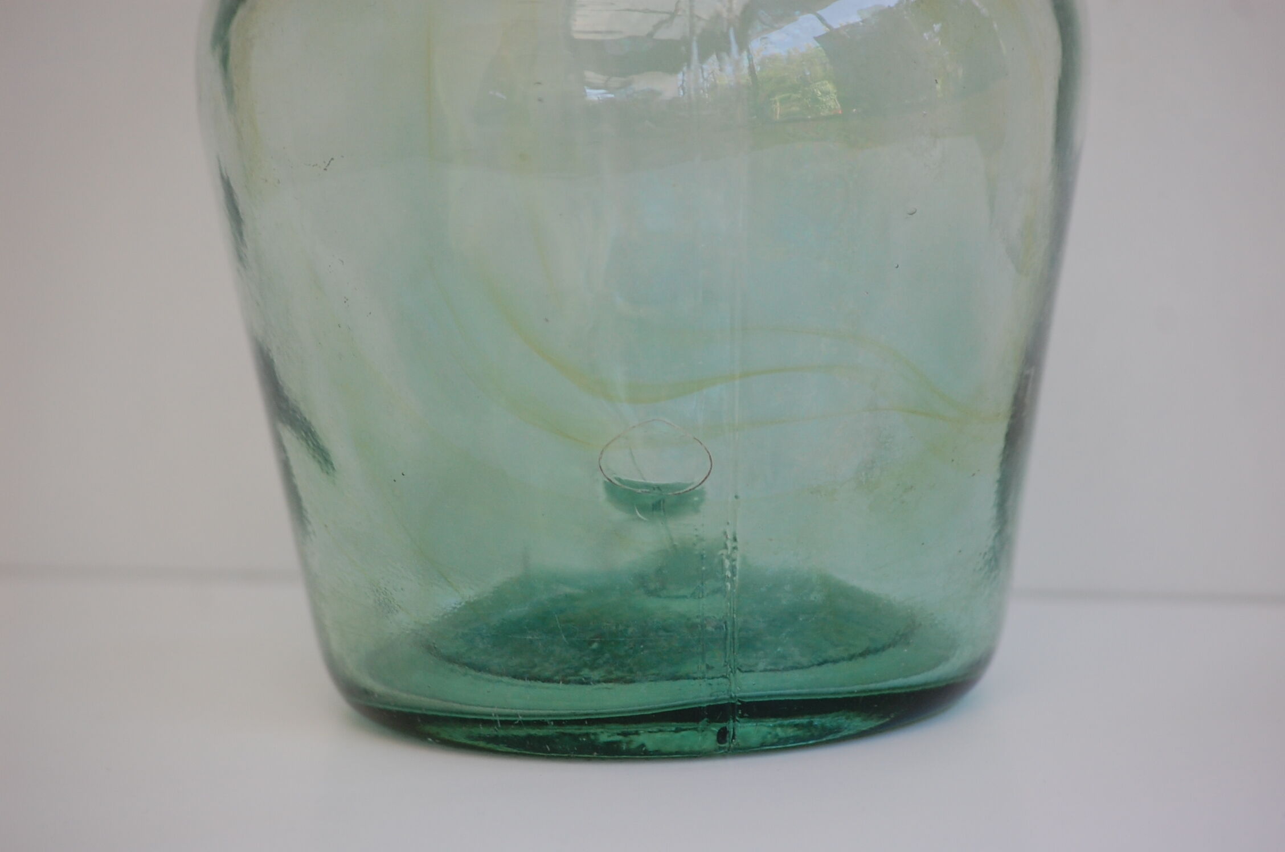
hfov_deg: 10.2
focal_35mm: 202
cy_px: 426
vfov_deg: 6.8
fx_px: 7216
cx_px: 642
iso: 400
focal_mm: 135
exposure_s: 1/125
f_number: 4.5
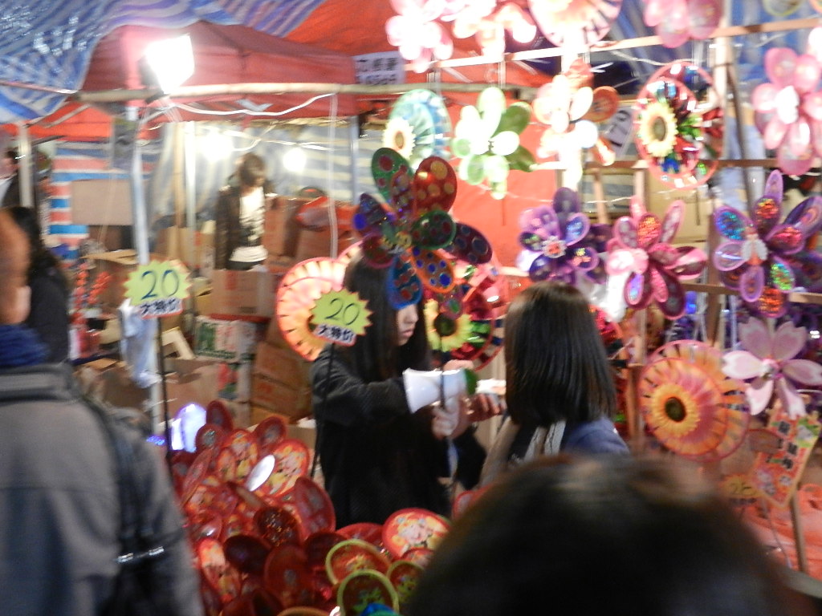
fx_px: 1069
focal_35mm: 45
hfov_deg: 42.1
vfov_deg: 32.2
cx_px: 411
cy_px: 308
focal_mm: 8.2
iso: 640
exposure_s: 1/20
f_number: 4.2
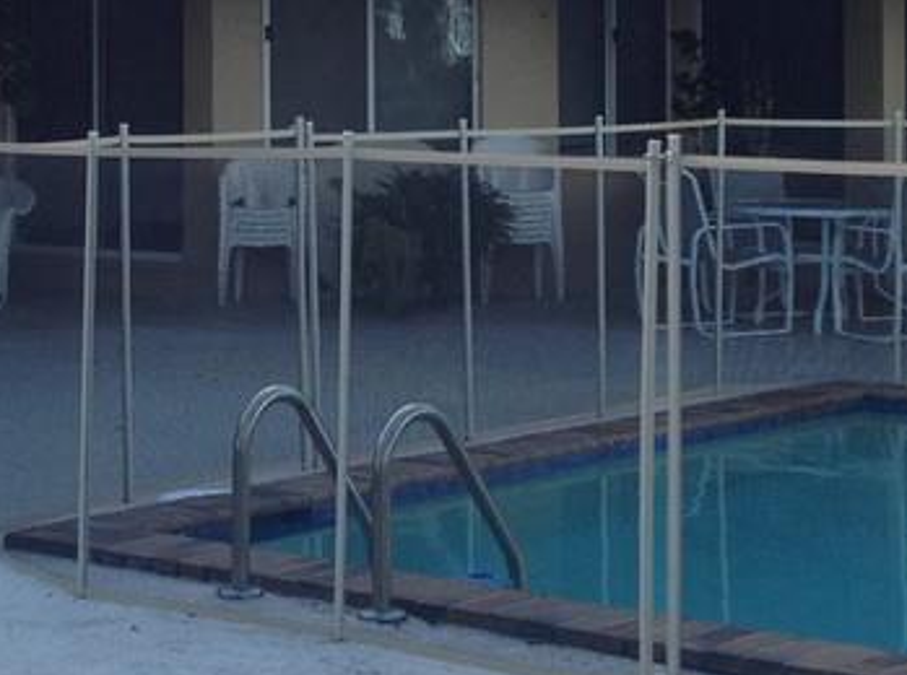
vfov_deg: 14.2
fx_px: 2692
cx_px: 325
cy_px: 78
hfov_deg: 19.1
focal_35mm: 103
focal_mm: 4.28
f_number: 2.4
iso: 50
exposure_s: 1/185
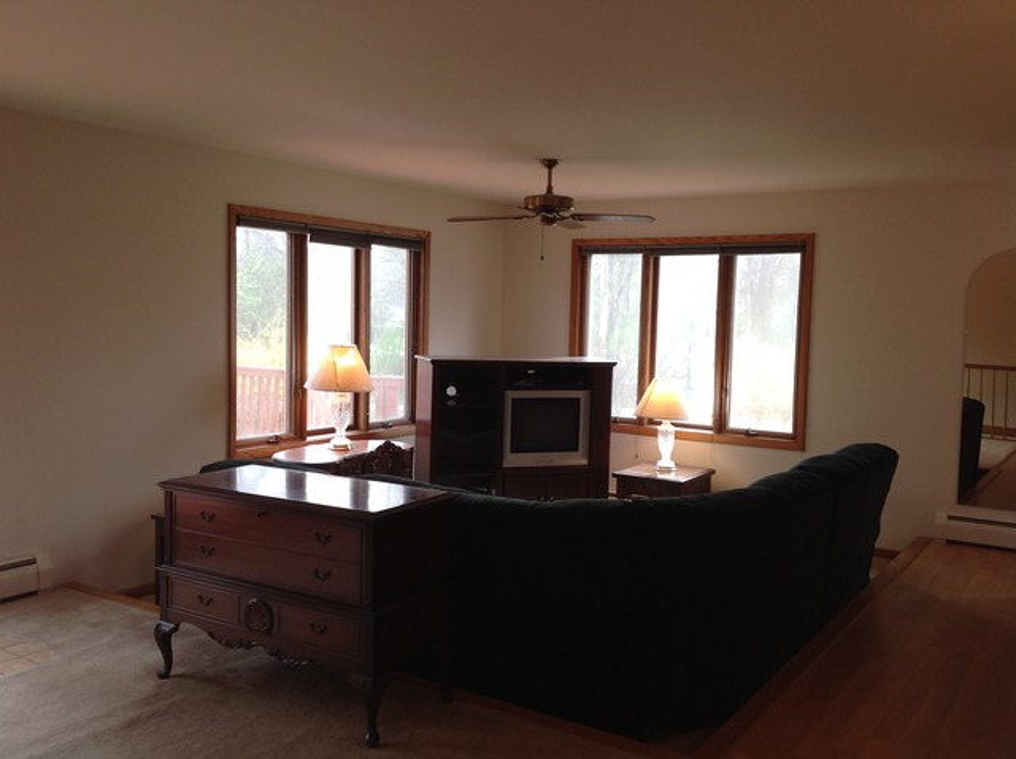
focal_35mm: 35
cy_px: 380
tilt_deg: -2.2
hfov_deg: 52.7
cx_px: 508
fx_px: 1026
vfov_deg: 40.6
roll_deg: -2.0
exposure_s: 1/40
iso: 50
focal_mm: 4.28
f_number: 2.4
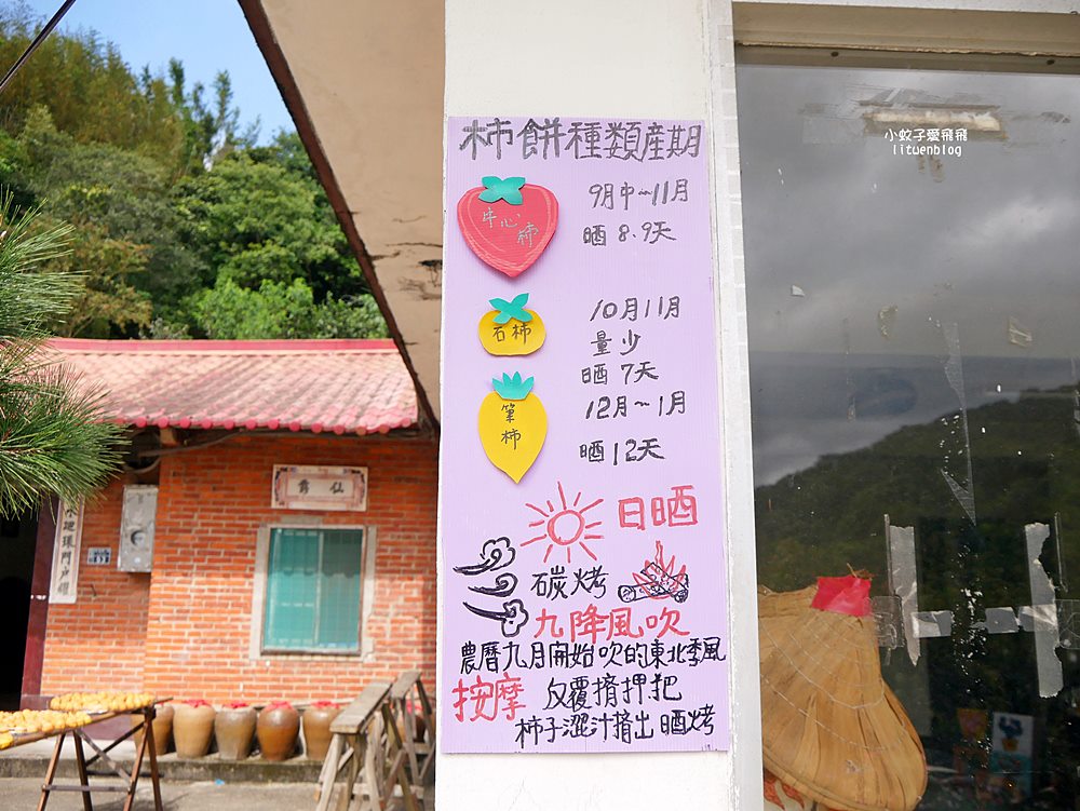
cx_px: 540
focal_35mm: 28
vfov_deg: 49.8
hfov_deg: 63.4
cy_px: 406
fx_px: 874
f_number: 4.5
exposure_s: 1/800
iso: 200
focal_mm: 14
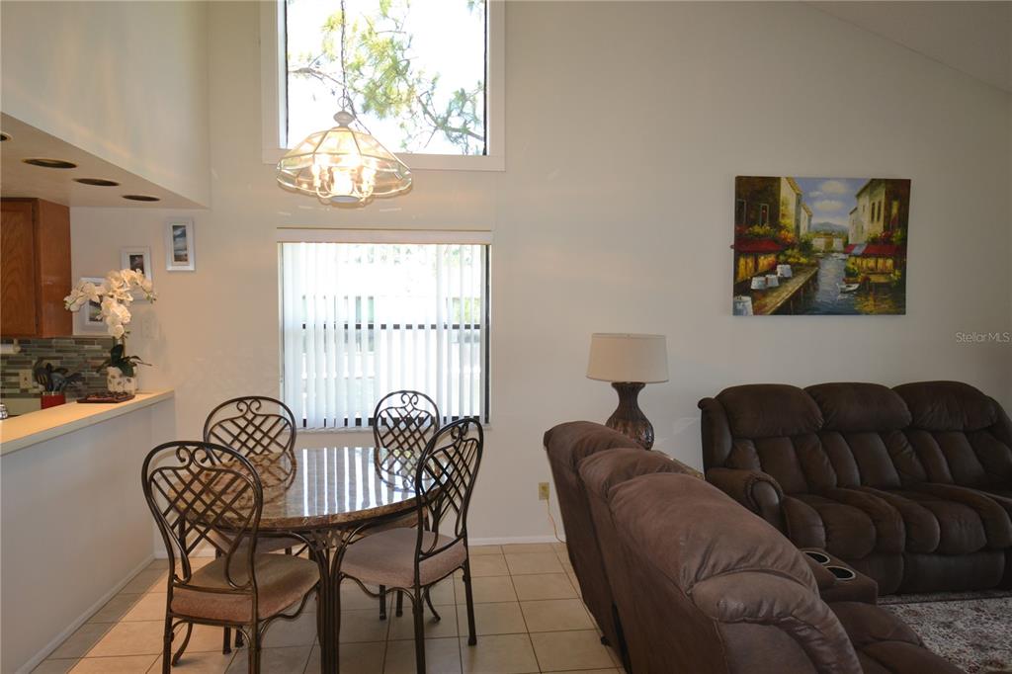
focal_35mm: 21
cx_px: 506
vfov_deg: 59.5
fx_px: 590
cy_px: 337
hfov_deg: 81.2
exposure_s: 1/100
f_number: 4
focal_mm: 14
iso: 400
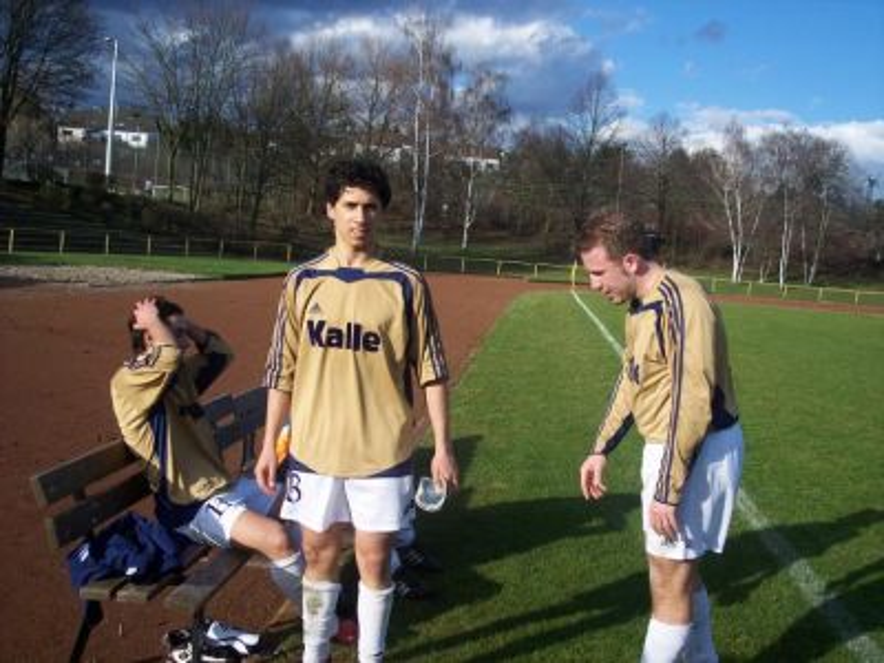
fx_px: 996
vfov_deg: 36.8
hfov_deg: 47.9
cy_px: 332
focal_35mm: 39
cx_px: 442
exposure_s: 1/750
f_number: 4
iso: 100
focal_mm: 8
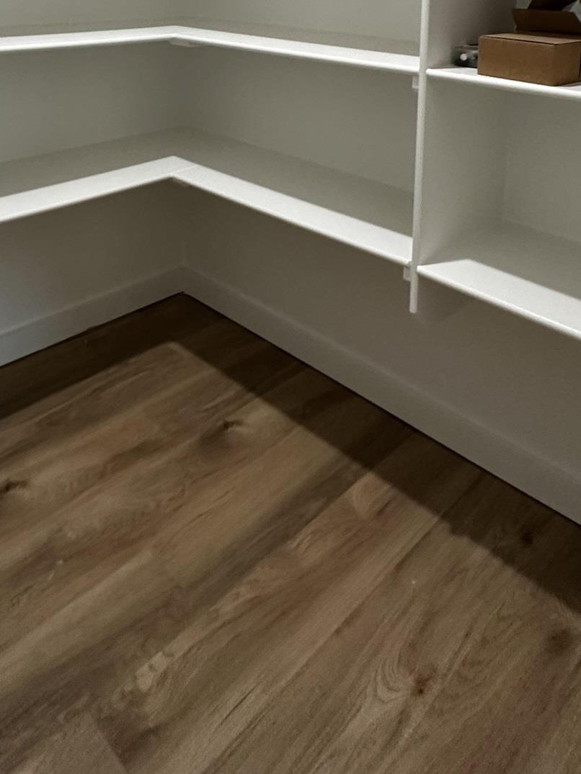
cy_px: 12
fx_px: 671
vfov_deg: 49.6
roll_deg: -2.7
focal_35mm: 30
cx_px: 213
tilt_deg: -3.9
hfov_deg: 46.3
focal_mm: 2.22
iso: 250
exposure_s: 1/60
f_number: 2.2
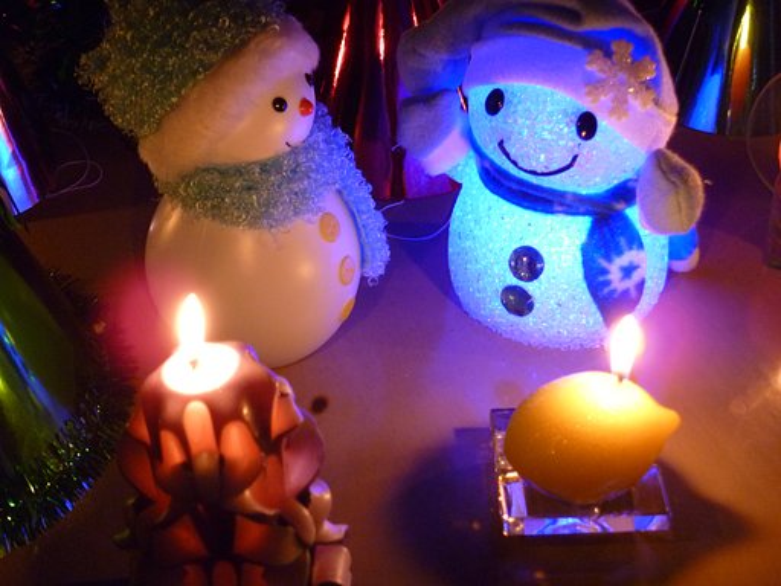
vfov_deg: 23.7
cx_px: 390
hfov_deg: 31.2
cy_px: 293
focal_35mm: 62
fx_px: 1399
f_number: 3.9
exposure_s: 1/10
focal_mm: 11
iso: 400
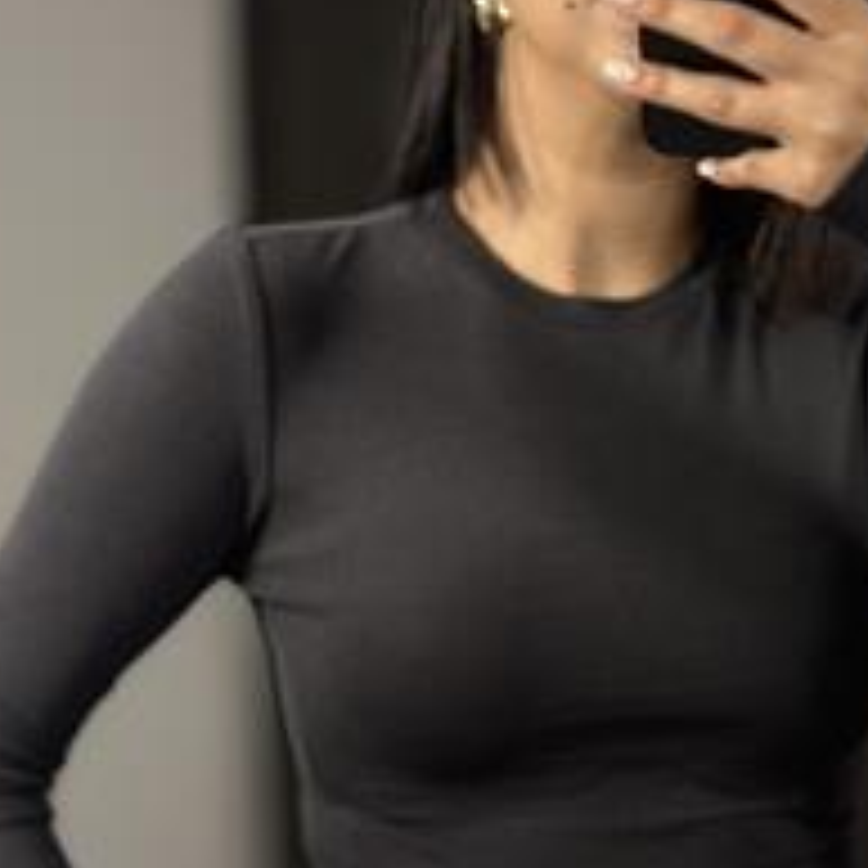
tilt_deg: -27.6
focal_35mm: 91
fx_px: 2582
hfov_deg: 19.0
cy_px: 542
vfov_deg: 19.1
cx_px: 553
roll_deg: +3.0
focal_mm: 6.86
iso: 160
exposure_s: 1/100
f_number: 1.78
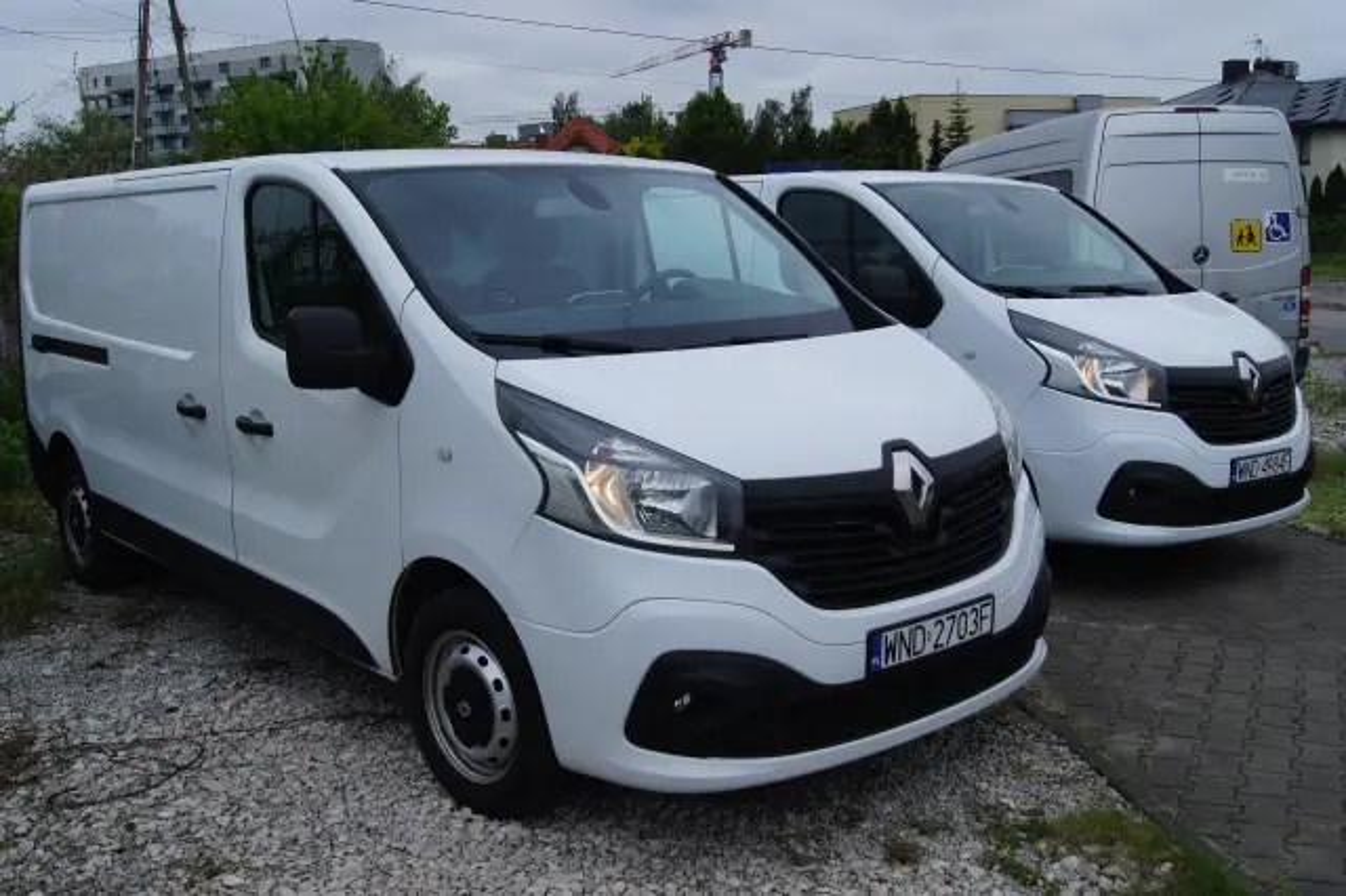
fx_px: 1345
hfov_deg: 53.2
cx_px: 673
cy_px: 448
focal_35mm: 36
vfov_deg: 36.8
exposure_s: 1/100
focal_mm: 24
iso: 100
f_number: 13
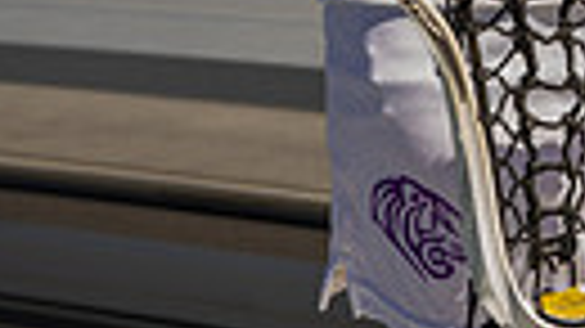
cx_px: 662
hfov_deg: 12.6
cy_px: -566
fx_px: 2589
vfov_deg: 6.7
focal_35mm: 167
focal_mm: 46
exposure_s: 1/125
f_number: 8
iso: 100
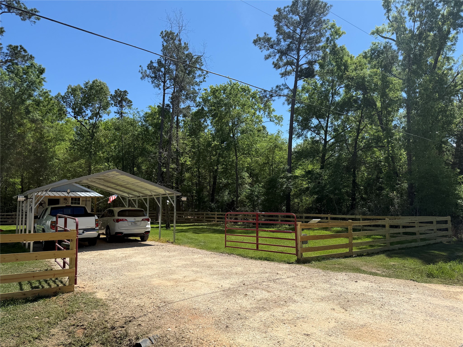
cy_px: 174
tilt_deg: +6.3
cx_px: 232
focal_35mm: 24
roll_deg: -0.2
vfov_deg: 56.8
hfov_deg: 71.6
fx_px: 321
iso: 80
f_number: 1.78
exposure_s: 1/4975
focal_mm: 6.76
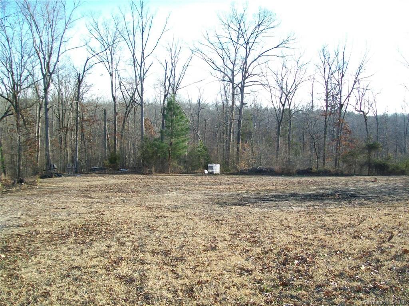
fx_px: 425
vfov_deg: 39.7
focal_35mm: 36
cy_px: 153
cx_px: 204
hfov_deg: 51.4
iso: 64
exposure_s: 1/200
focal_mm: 6
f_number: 2.7
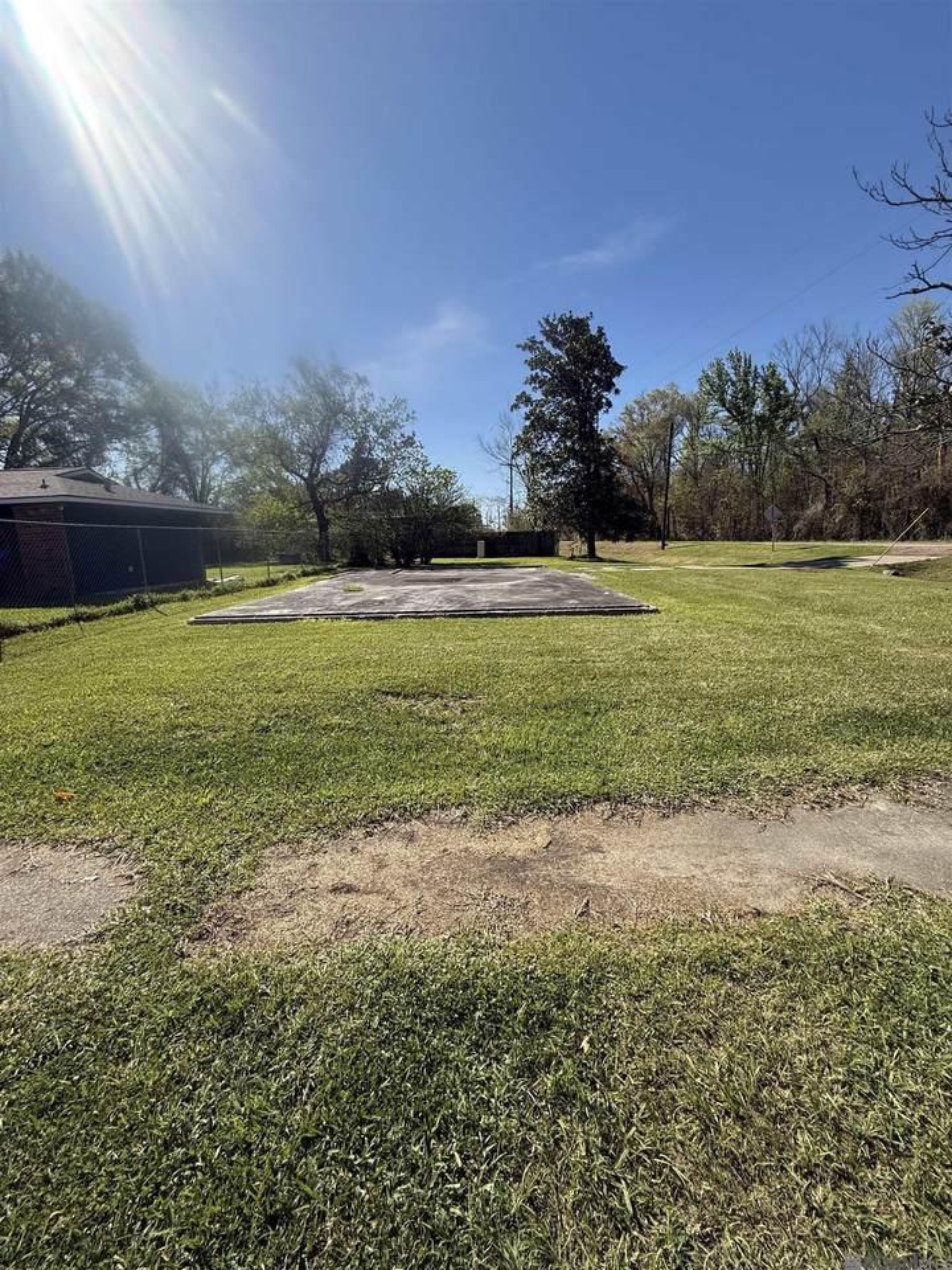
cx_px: 476
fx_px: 513
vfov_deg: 102.1
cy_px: 635
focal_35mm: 14
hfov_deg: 85.7
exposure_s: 1/1795
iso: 50
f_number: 2.2
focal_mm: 2.22
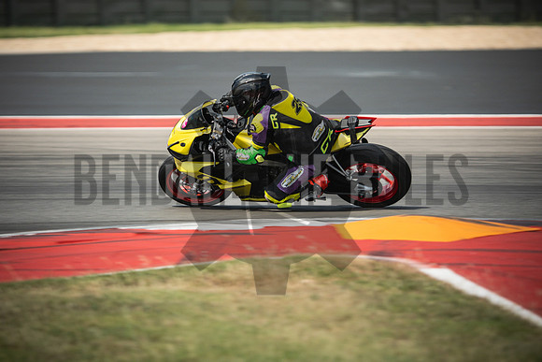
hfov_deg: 6.9
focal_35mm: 300
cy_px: 181
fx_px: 4518
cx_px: 271
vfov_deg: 4.6
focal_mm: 200
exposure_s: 1/320
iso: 400
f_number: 2
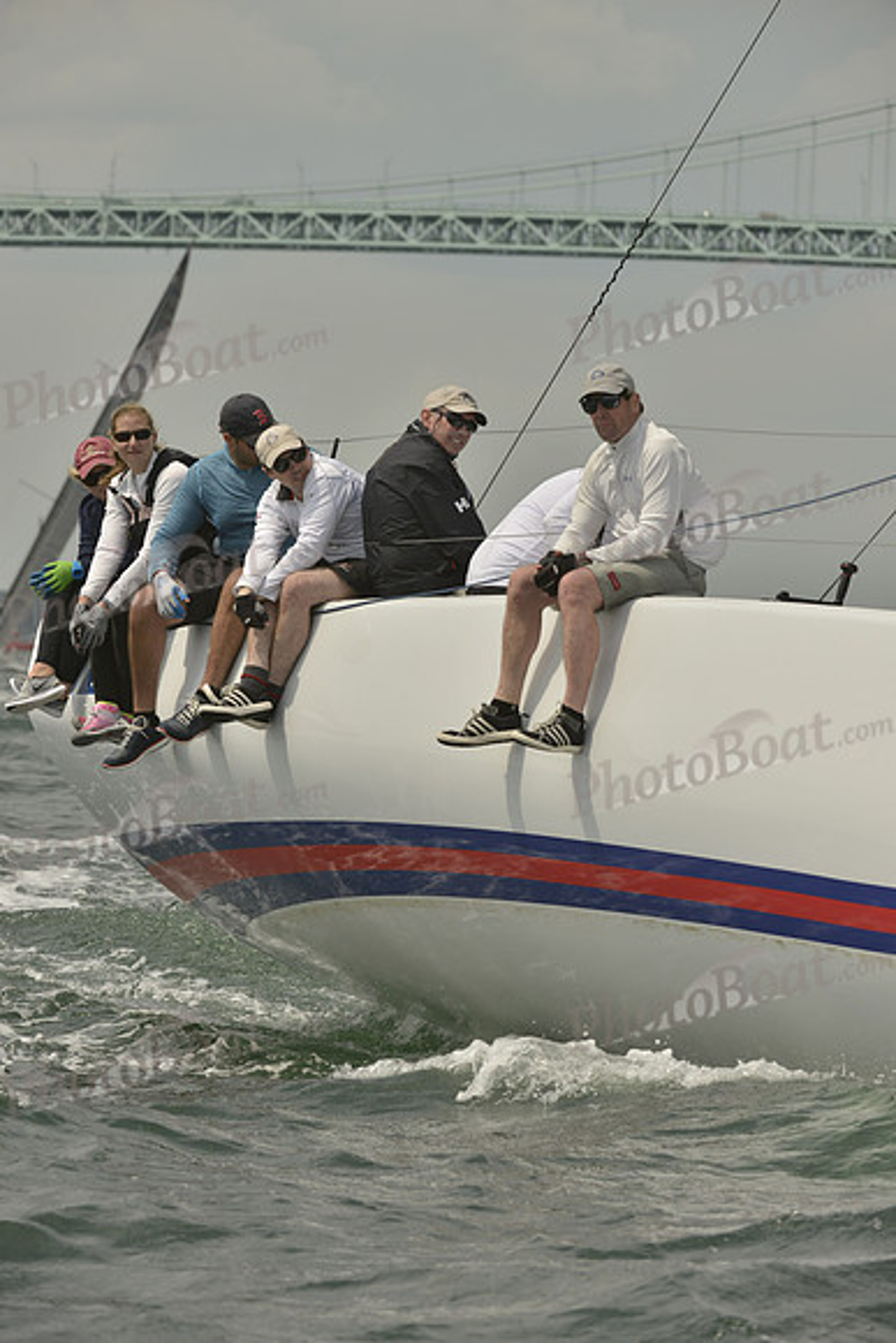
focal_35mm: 200
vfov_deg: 10.3
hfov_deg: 6.9
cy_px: 672
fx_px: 7462
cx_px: 448
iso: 280
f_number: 10
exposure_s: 1/1250
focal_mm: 200
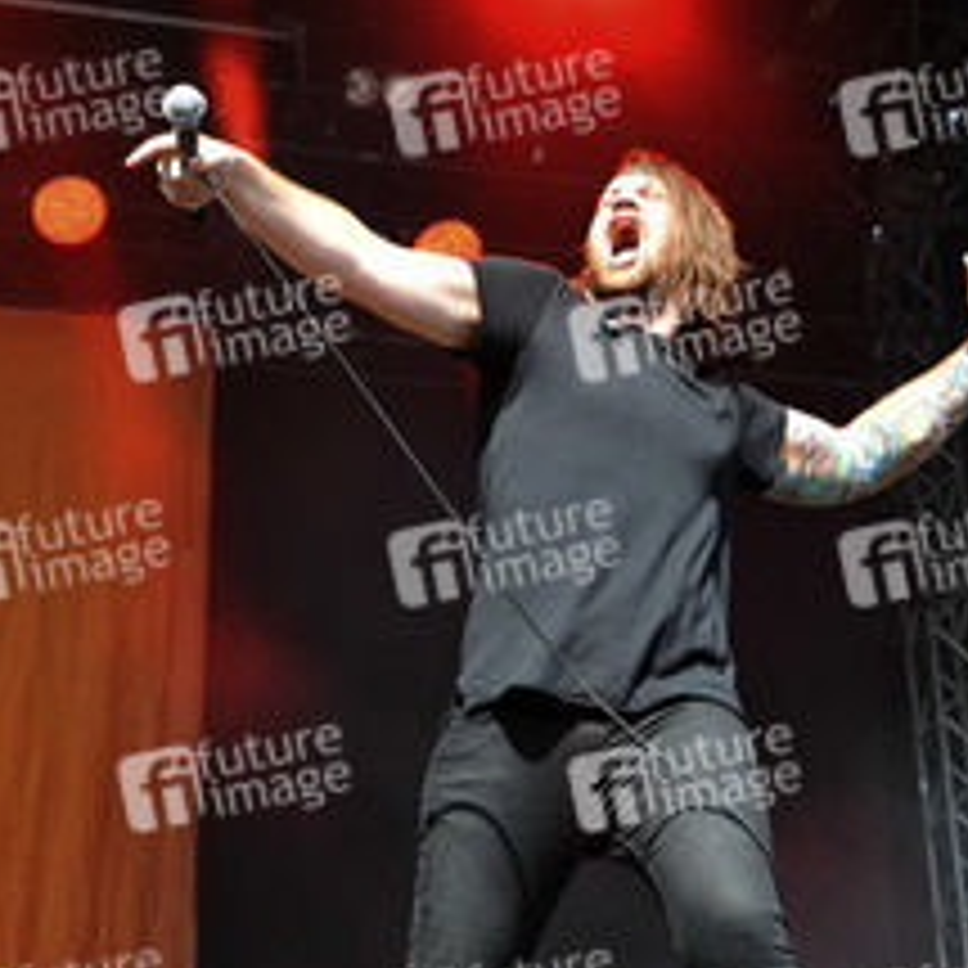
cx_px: 565
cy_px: 666
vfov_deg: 21.0
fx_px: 2594
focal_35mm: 82
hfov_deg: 21.1
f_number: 4.5
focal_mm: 46
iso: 200
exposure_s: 1/320
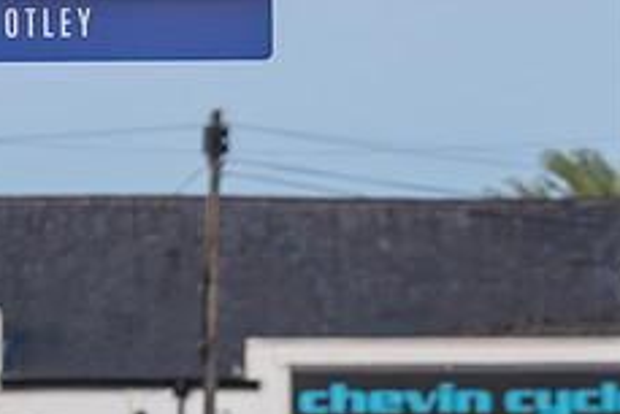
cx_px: 578
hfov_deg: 2.5
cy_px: 886
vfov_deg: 1.7
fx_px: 14165
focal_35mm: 822
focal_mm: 191
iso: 2500
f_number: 2.8
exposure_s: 1/800
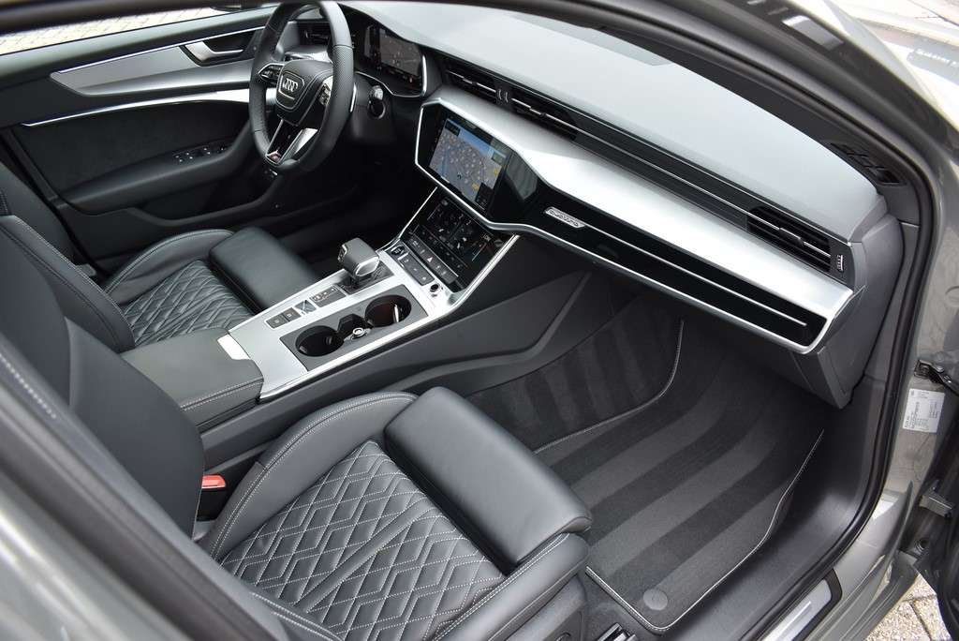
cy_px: 320
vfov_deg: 48.0
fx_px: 720
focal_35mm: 27
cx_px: 480
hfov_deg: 67.4
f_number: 5
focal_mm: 18
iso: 400
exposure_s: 1/100
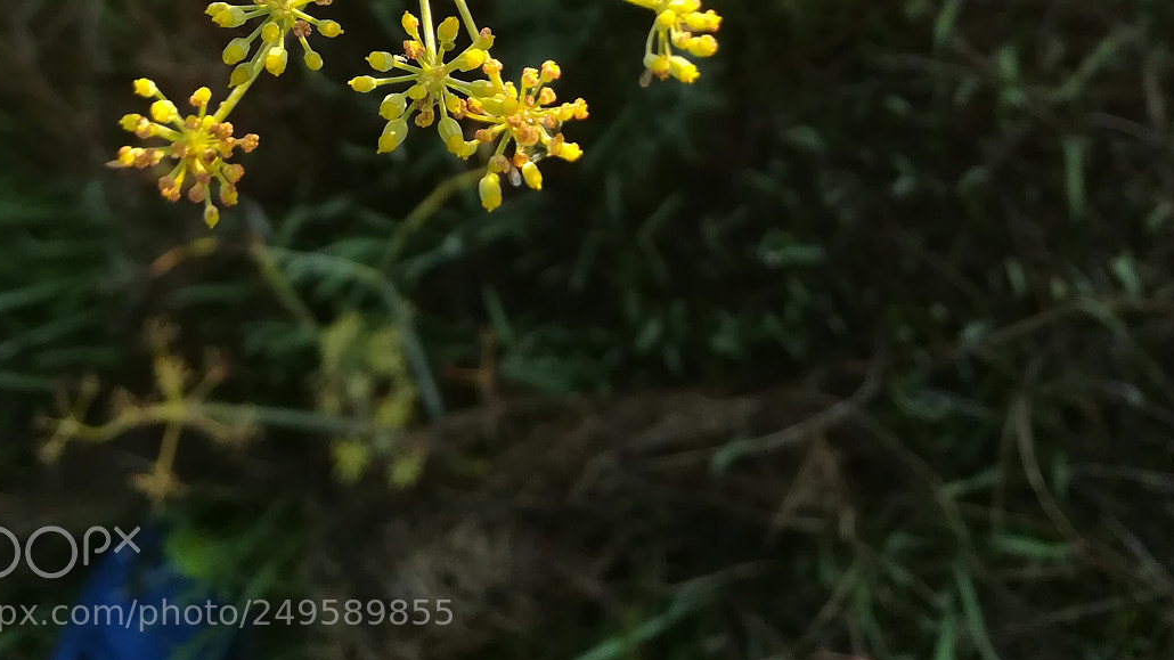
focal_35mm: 44
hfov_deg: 46.4
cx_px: 541
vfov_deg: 23.7
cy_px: -210
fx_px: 1369
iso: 80
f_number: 2.2
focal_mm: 3.83
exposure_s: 1/120
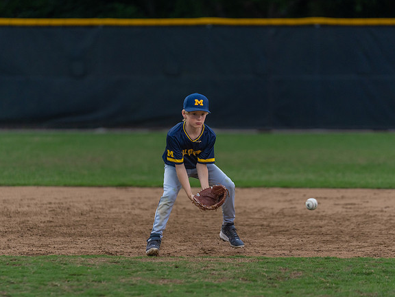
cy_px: 166
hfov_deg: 7.8
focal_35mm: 253
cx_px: 192
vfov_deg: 5.9
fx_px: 2887
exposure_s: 1/1000
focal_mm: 200
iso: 1000
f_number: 2.8
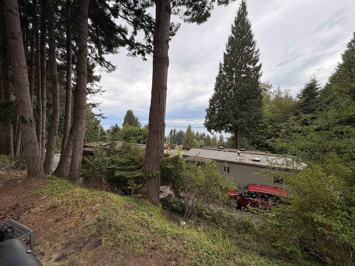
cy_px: 133
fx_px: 144
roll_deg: -0.8
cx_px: 178
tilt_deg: -2.9
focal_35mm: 14
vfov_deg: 85.7
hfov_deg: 102.1
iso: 32
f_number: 2.2
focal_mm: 2.22
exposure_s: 1/770
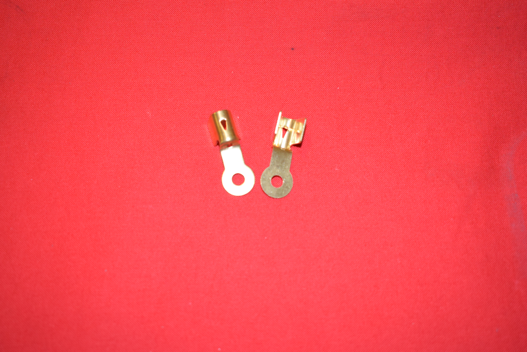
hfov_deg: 38.9
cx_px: 264
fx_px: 747
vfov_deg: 26.5
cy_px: 176
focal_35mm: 51
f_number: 5
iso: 800
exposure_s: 1/160
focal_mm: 34
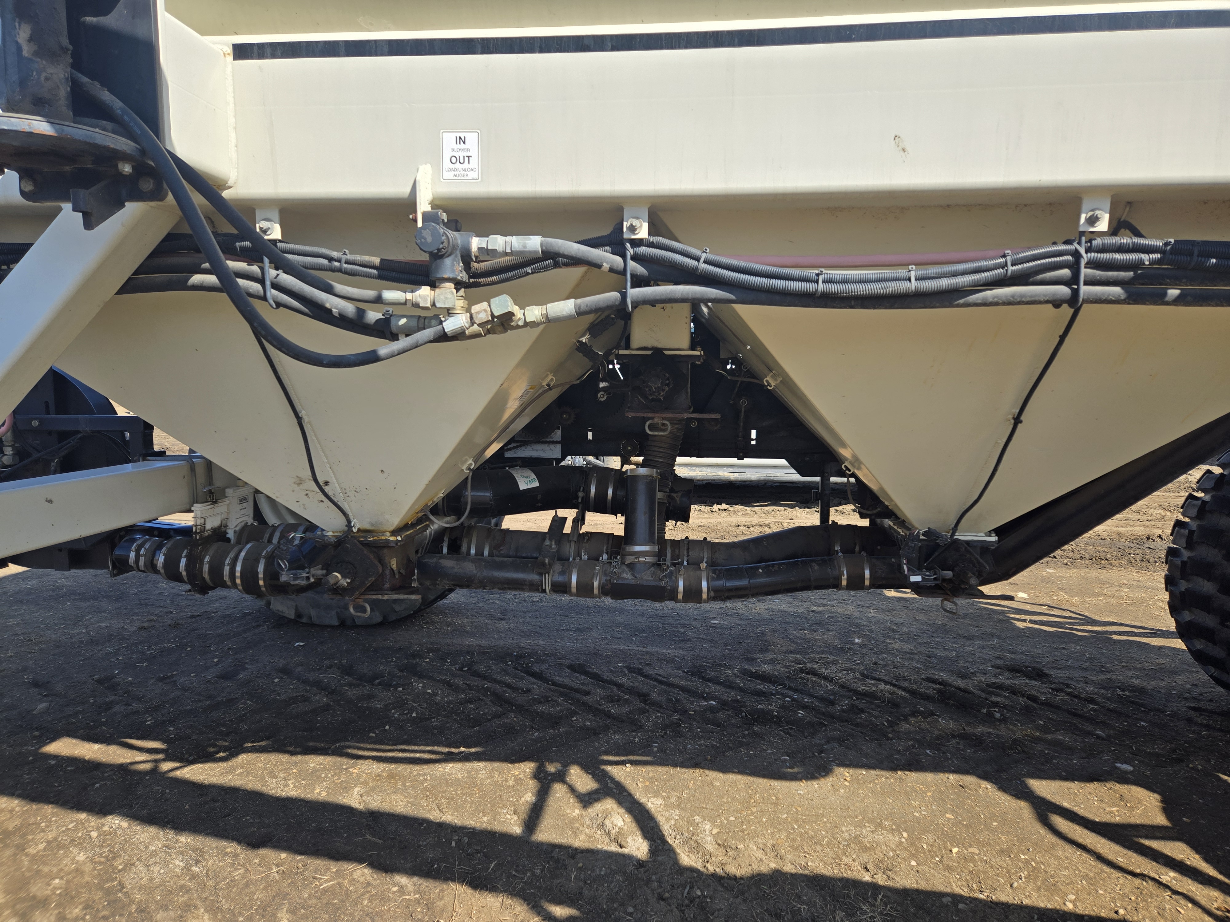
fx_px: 817
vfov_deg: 58.9
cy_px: 461
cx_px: 615
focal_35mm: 23
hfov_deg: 73.9
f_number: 1.8
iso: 25
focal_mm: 5.4
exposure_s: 1/1117
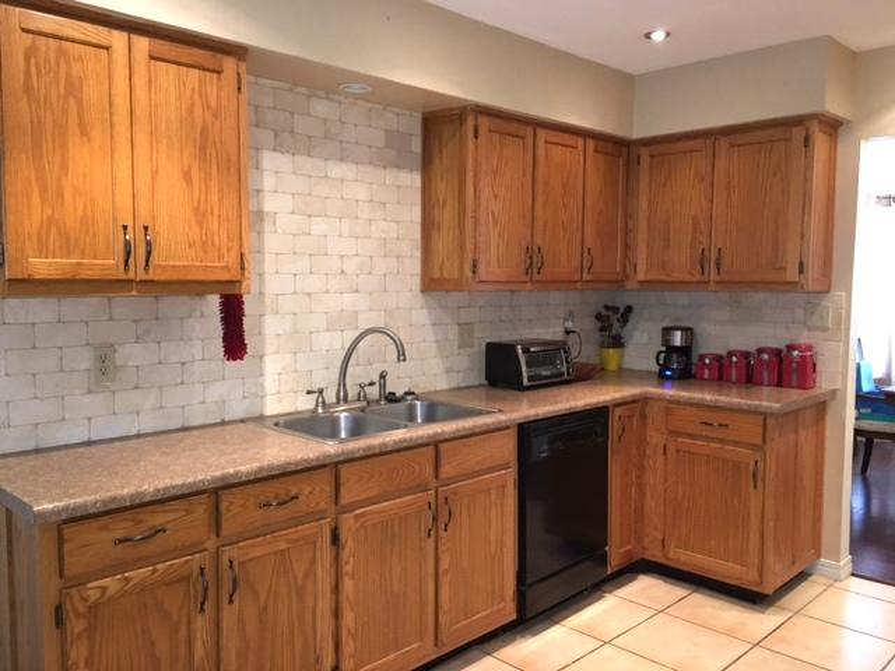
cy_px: 336
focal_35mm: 29
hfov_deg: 61.7
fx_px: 750
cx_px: 448
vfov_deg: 48.2
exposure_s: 1/16
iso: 160
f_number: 2.2
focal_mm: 4.15
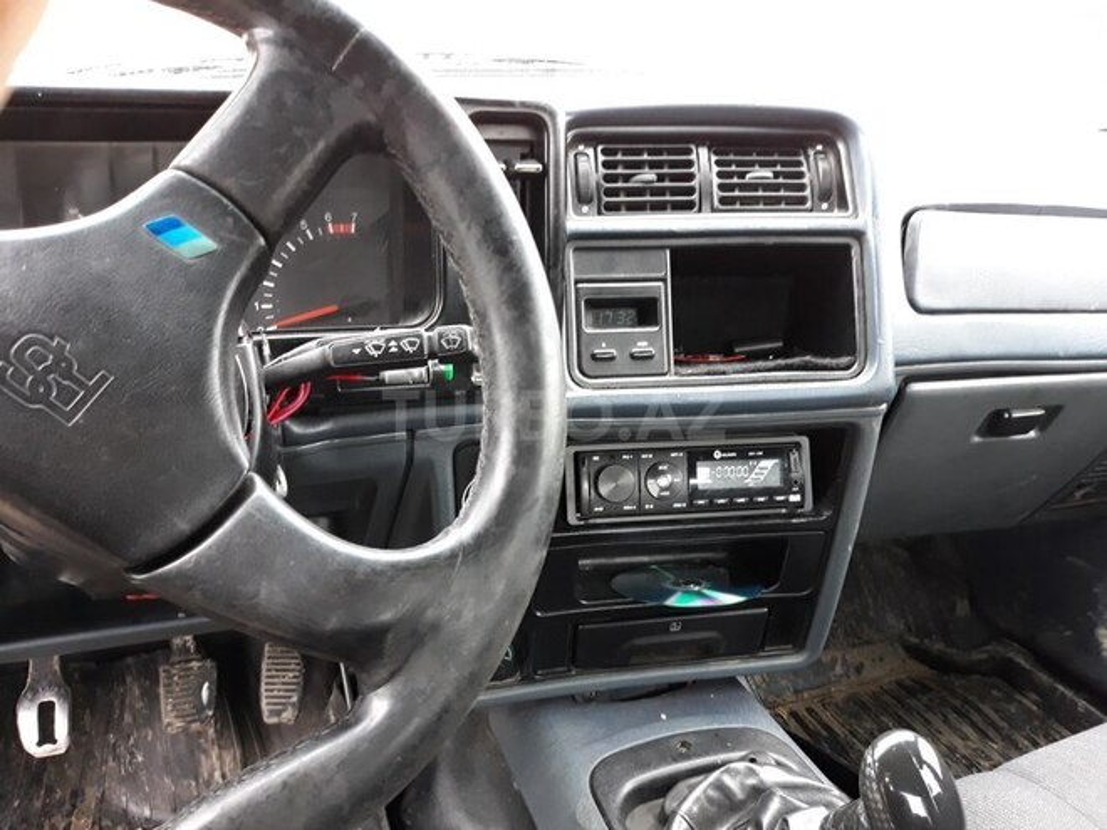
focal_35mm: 27
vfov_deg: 51.4
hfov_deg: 65.3
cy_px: 415
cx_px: 554
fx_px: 863
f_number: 1.7
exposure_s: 1/24
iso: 250
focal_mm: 3.71
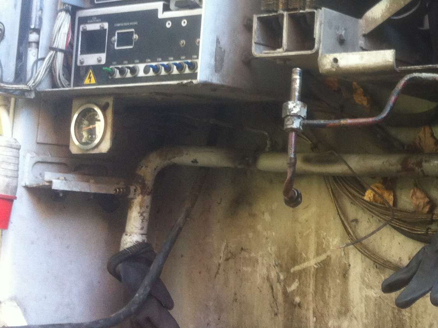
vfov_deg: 17.8
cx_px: 418
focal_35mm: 81
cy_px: 15
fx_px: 1024
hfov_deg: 23.3
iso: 100
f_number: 2.8
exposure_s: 1/15
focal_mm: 3.85
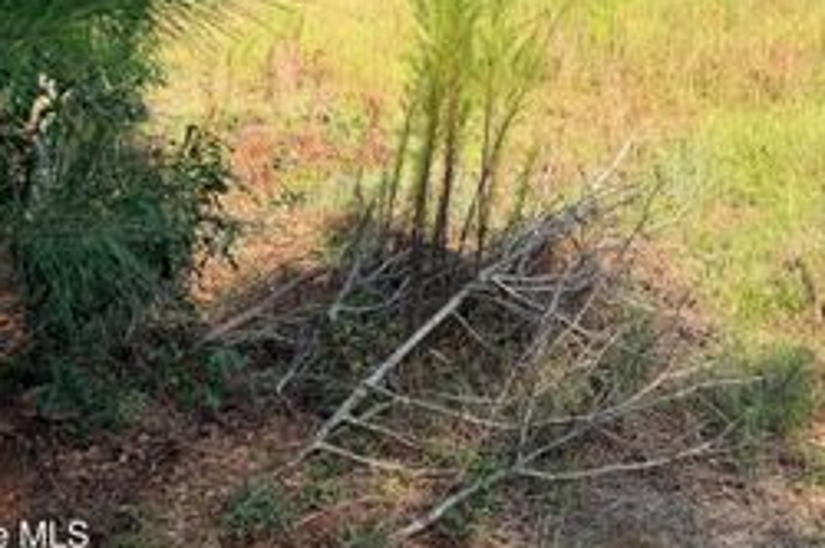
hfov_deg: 38.3
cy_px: -28
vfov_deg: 25.3
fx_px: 1144
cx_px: 650
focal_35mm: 50
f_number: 1.78
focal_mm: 6.76
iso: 80
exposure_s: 1/2525
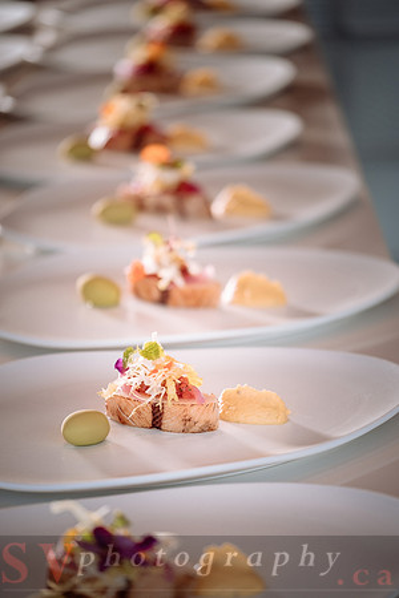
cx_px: 200
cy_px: 299
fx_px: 1995
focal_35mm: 120
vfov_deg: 17.1
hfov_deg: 11.4
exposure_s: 1/160
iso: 200
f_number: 2.8
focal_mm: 80
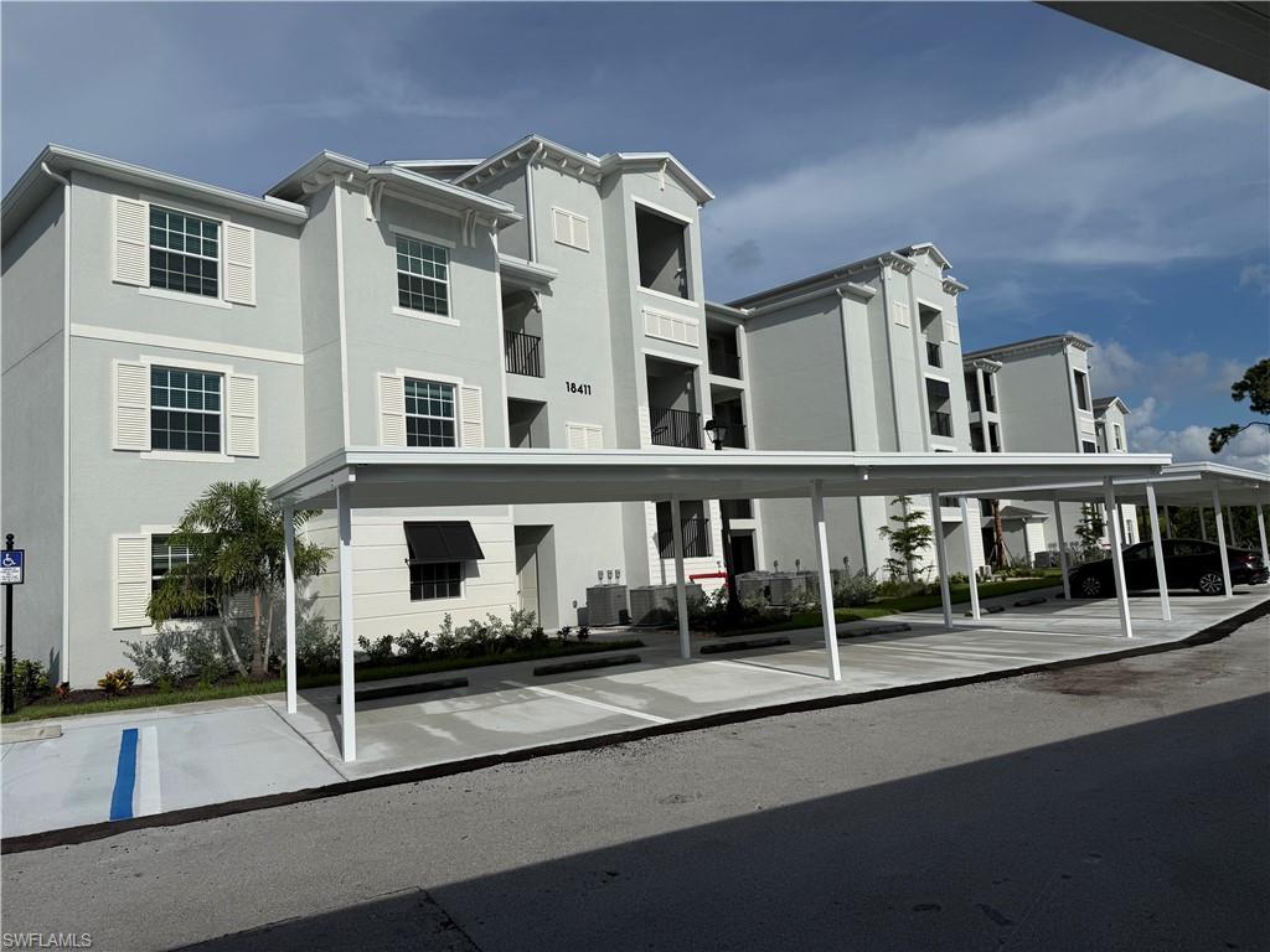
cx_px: 635
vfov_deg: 56.8
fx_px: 881
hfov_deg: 71.6
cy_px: 476
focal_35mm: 24
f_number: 1.78
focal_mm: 6.76
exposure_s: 1/14286
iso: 64
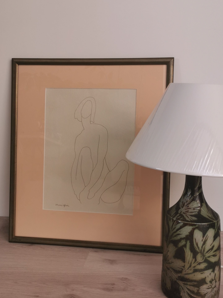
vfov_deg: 46.8
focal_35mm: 40
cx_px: 113
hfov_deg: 36.0
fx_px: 344
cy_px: 142
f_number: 1.8
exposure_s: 1/195
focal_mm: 5.58
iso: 50
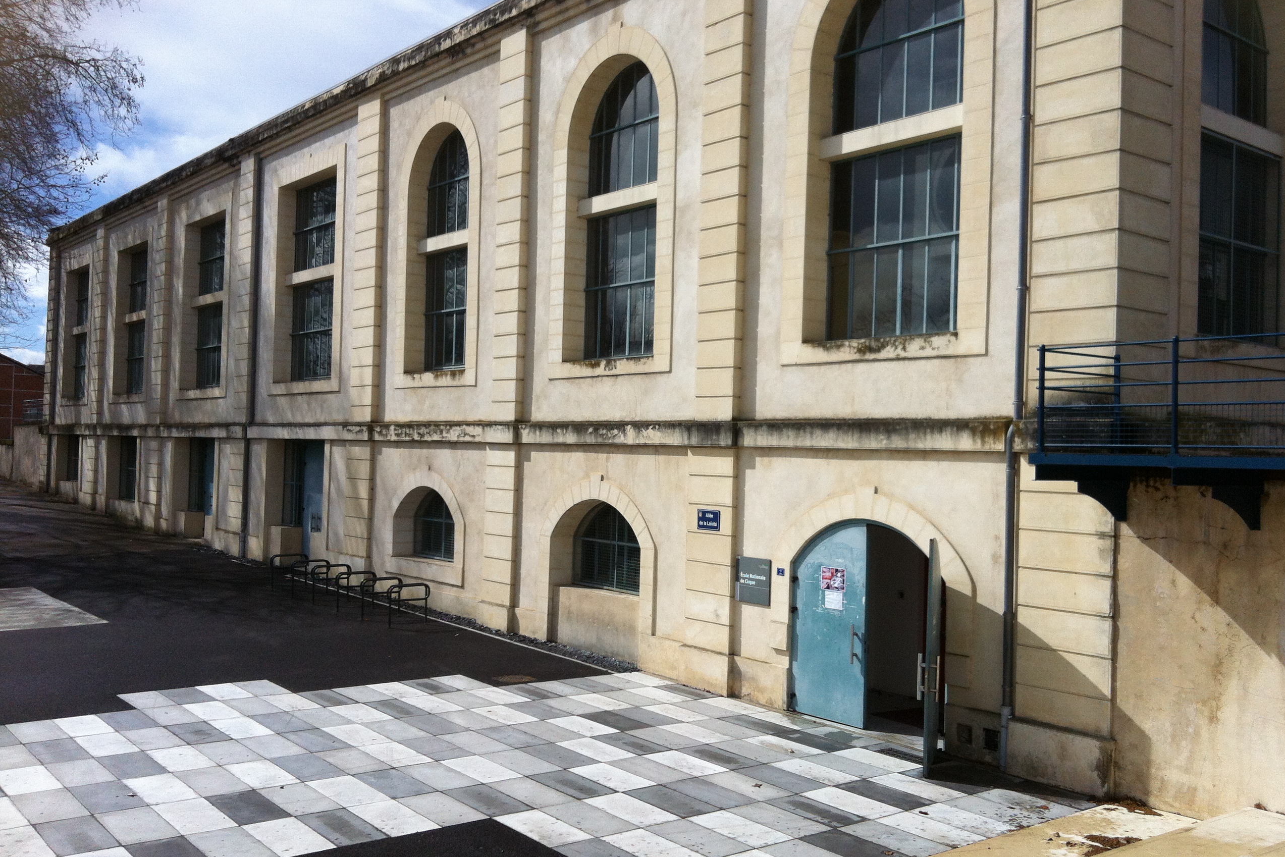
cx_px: 654
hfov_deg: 51.9
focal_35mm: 37
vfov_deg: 35.9
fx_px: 1321
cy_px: 404
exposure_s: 1/3771
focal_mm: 3.85
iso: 80
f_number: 2.8
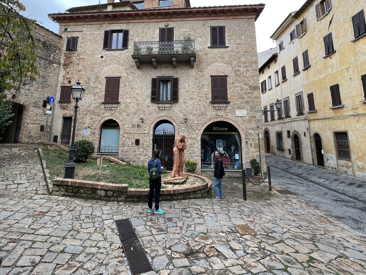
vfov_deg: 70.0
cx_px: 182
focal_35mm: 18
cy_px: 97
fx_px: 190
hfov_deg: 87.8
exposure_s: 1/306
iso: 32
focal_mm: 1.57
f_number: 1.8
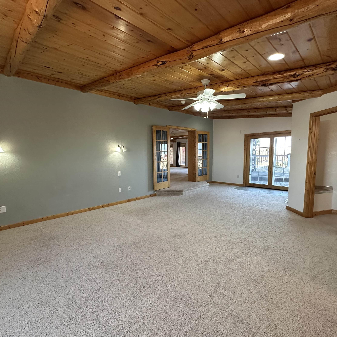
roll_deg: +0.1
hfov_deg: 83.9
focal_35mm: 17
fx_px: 187
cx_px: 157
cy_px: 173
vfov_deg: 83.9
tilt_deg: -6.8
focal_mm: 2.22
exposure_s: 1/120
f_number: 2.2
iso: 200
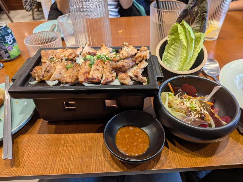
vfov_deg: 56.8
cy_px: 91
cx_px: 122
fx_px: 168
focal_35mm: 24
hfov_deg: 71.6
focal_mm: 4.53
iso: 26
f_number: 1.7
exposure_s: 1/52.5
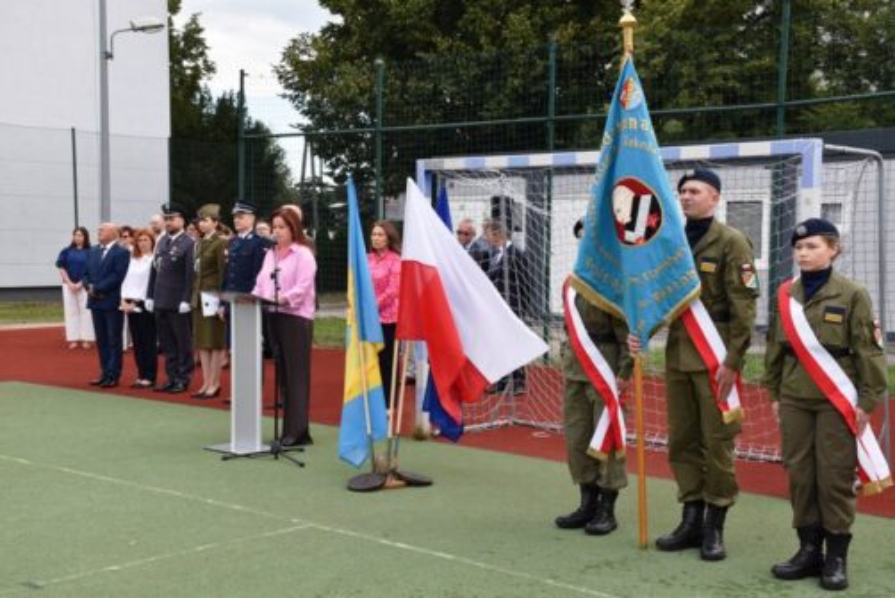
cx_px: 448
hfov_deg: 38.9
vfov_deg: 26.5
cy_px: 299
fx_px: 1268
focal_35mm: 51
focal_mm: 34
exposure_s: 1/250
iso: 200
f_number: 7.1
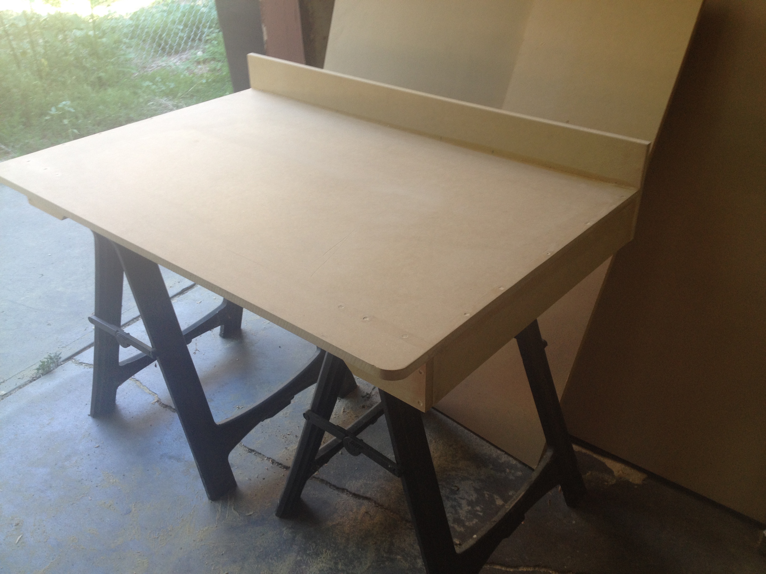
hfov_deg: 52.6
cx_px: 383
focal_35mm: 35
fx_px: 774
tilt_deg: -29.2
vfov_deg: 40.7
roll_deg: +4.9
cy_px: 287
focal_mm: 4.28
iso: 64
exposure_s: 1/40
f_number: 2.4
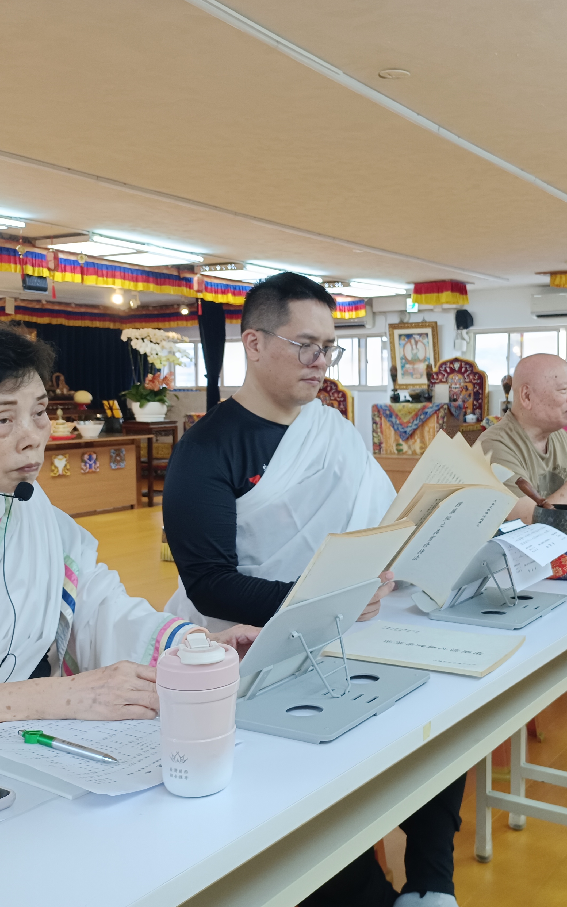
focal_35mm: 36
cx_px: 414
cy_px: 448
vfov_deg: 54.0
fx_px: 890
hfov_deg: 34.7
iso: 754
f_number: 1.79
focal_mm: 4.71
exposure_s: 1/60
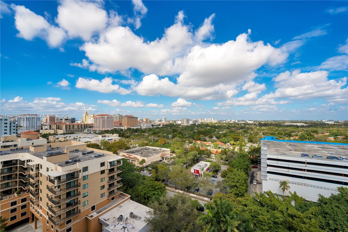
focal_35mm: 14
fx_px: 135
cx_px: 174
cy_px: 116
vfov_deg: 81.2
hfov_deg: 104.3
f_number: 5
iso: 100
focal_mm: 14
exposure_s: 1/1000
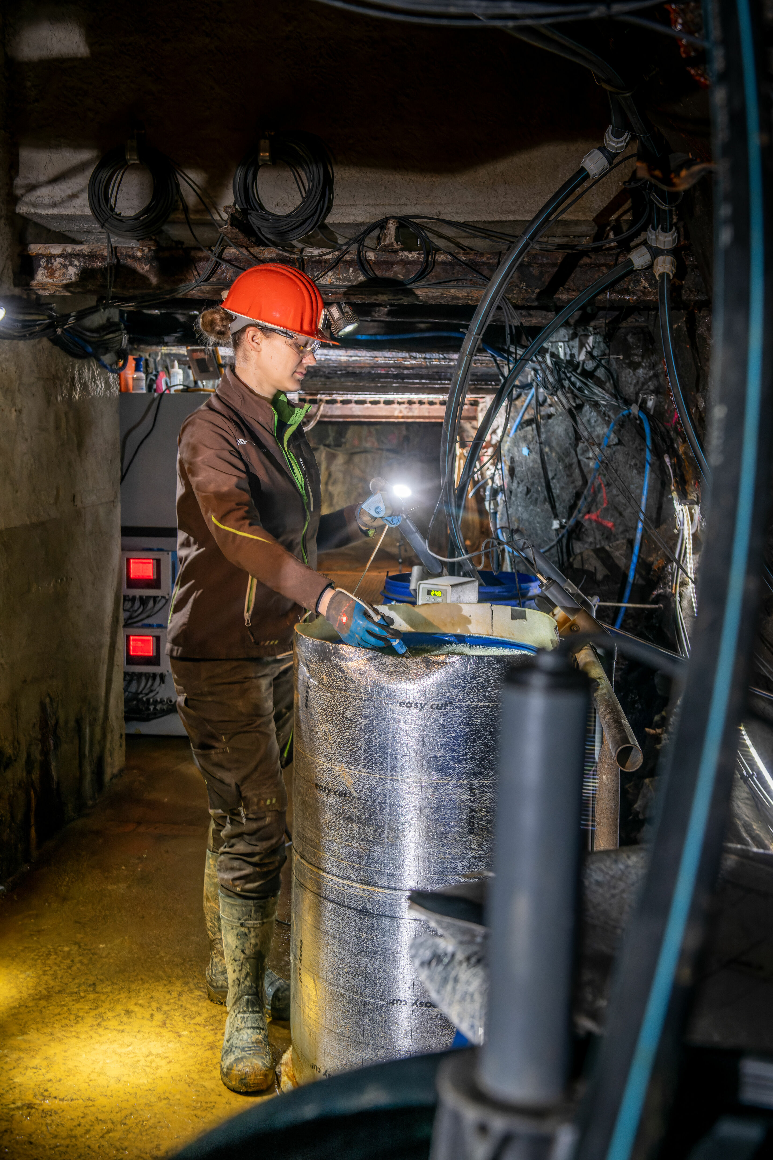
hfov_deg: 33.4
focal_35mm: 40
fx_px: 1288
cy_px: 580
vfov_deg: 48.5
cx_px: 386
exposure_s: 1/40
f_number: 4.5
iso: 2000
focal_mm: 40
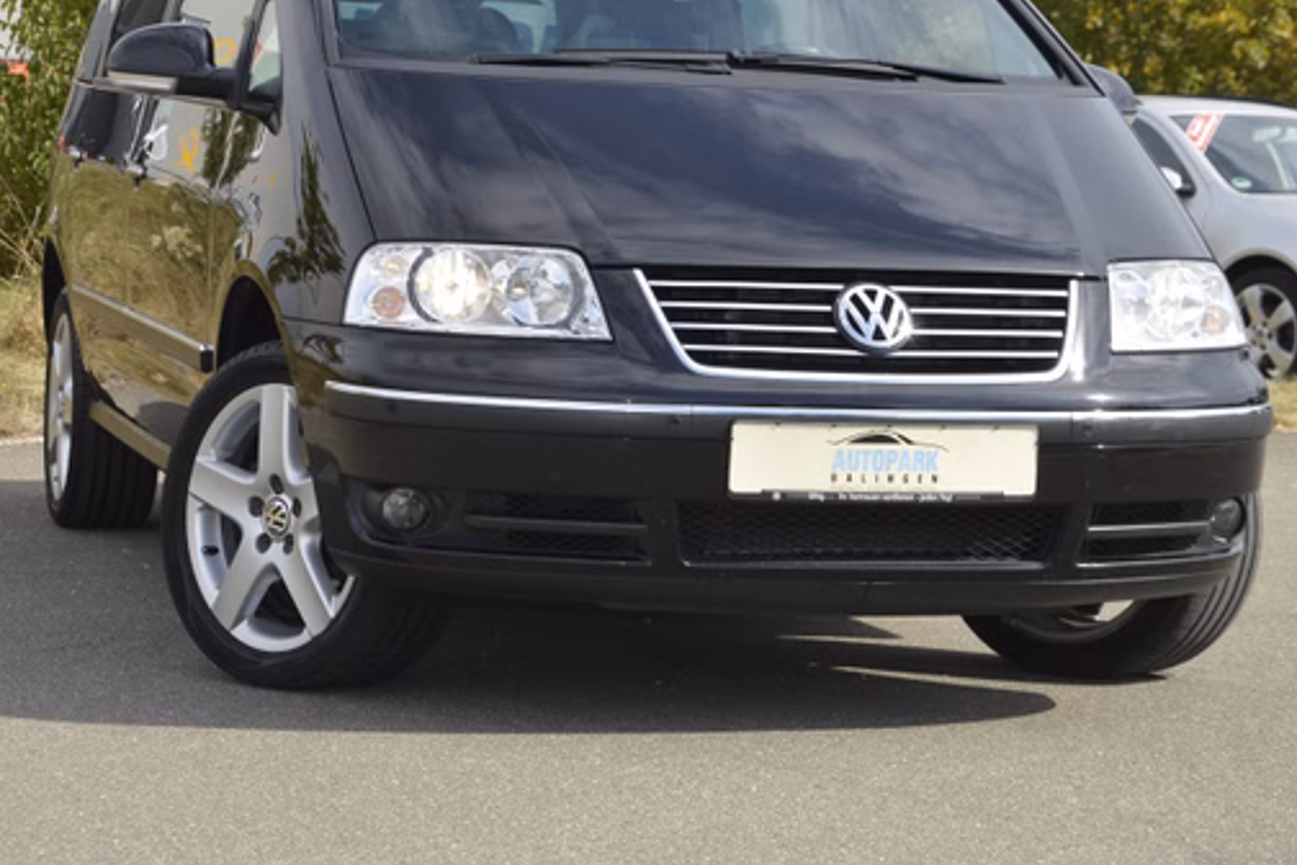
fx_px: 3566
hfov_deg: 20.6
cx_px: 610
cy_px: 335
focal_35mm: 99
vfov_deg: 13.8
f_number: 9
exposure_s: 1/200
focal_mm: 52
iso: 100
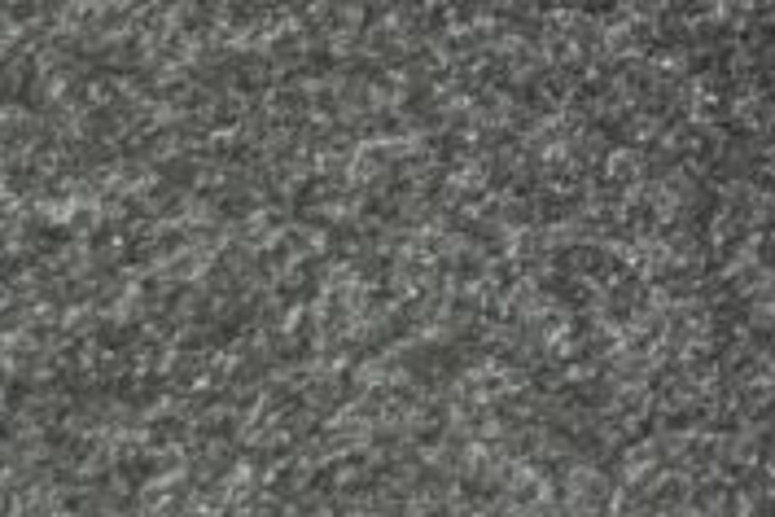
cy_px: -738
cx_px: 1261
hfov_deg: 8.8
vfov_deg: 5.8
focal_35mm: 226
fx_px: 4865
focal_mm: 6.86
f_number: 1.78
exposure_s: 1/33
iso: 200
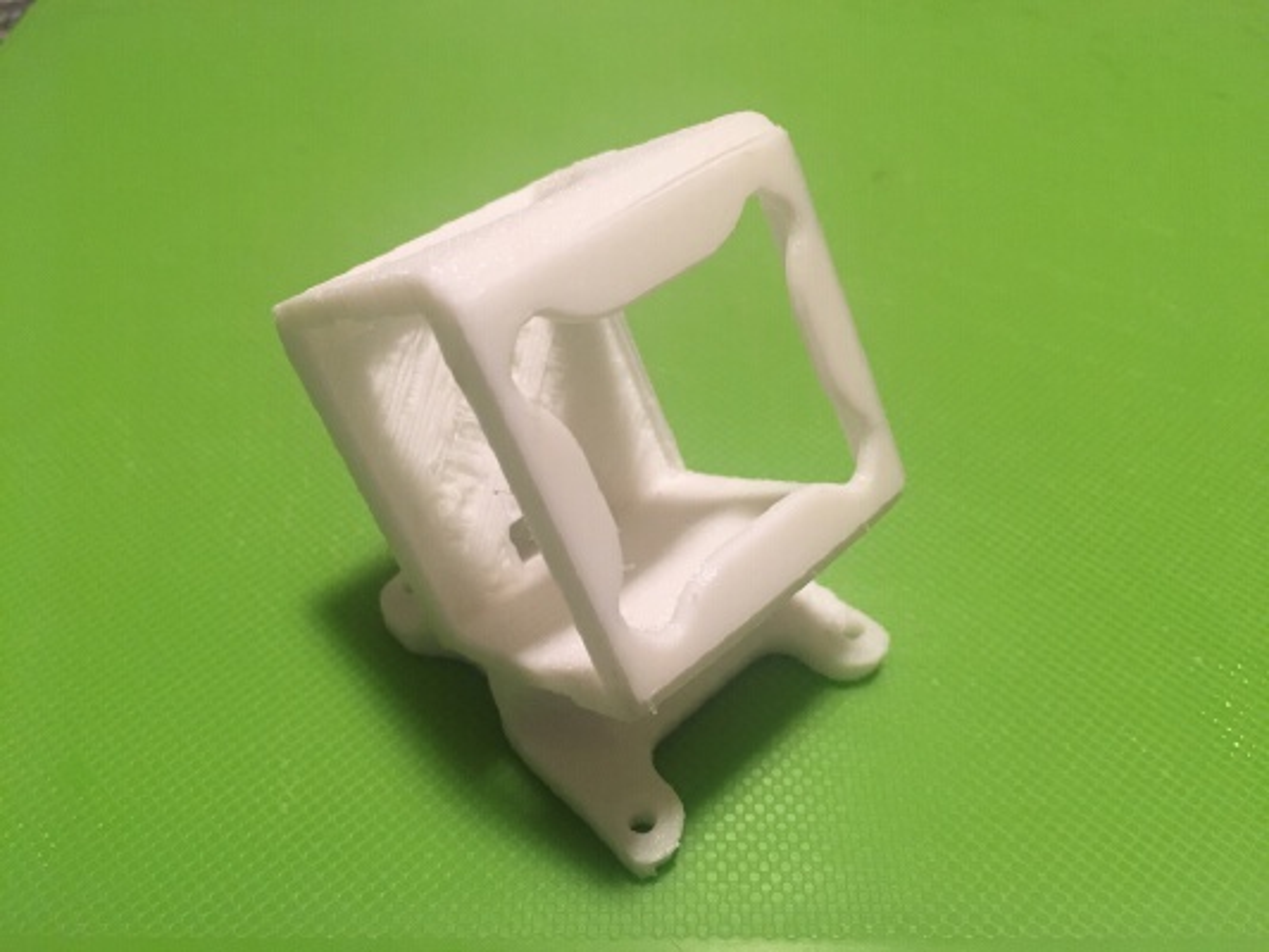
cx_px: 634
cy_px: 476
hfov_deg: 61.6
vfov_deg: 48.2
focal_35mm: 29
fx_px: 1063
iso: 200
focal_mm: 4.15
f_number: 2.2
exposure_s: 1/33
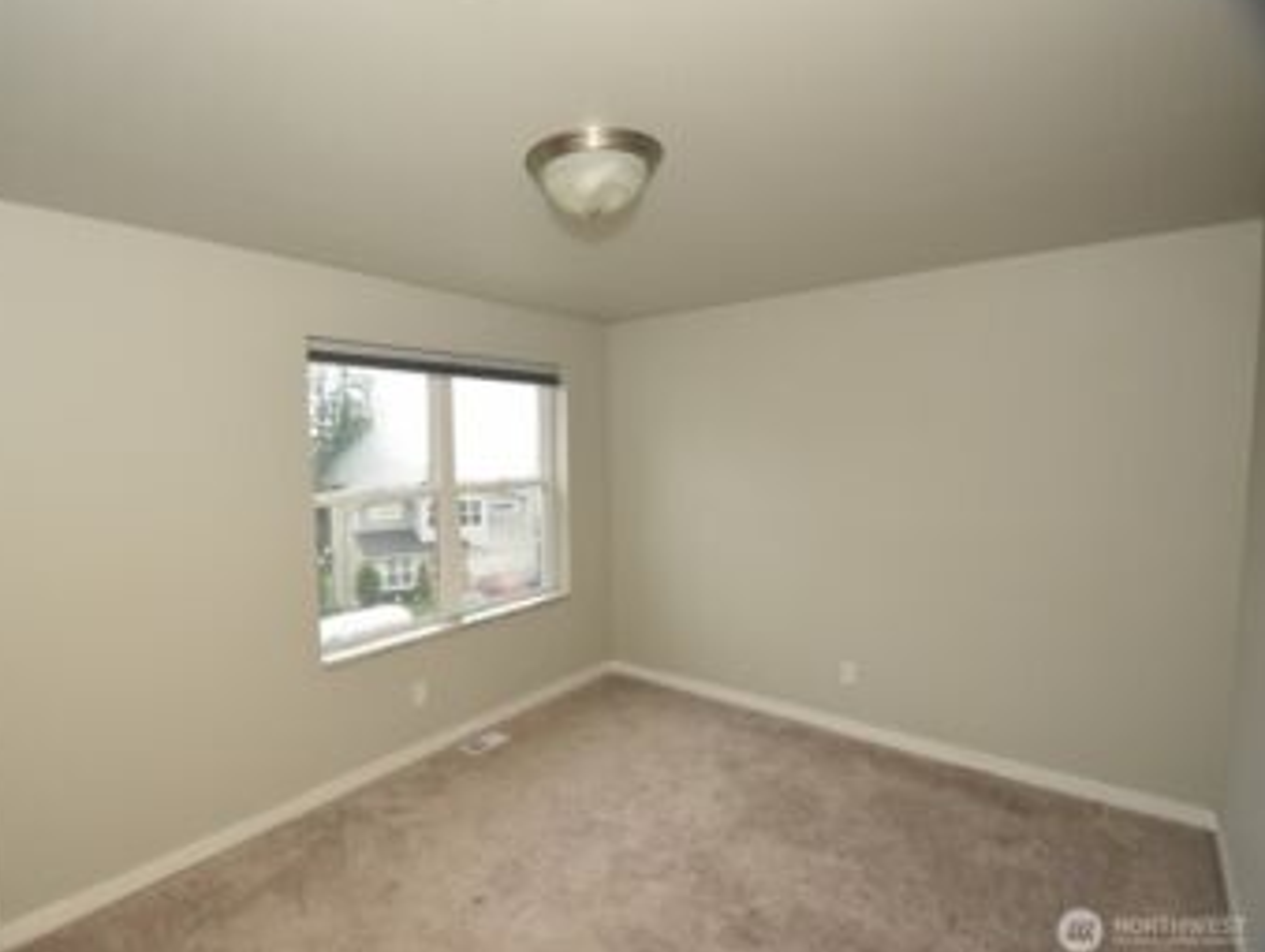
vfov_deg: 74.8
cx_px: 541
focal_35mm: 17
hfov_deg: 90.4
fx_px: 622
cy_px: 472
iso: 1400
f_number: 4
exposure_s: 1/125
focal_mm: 10
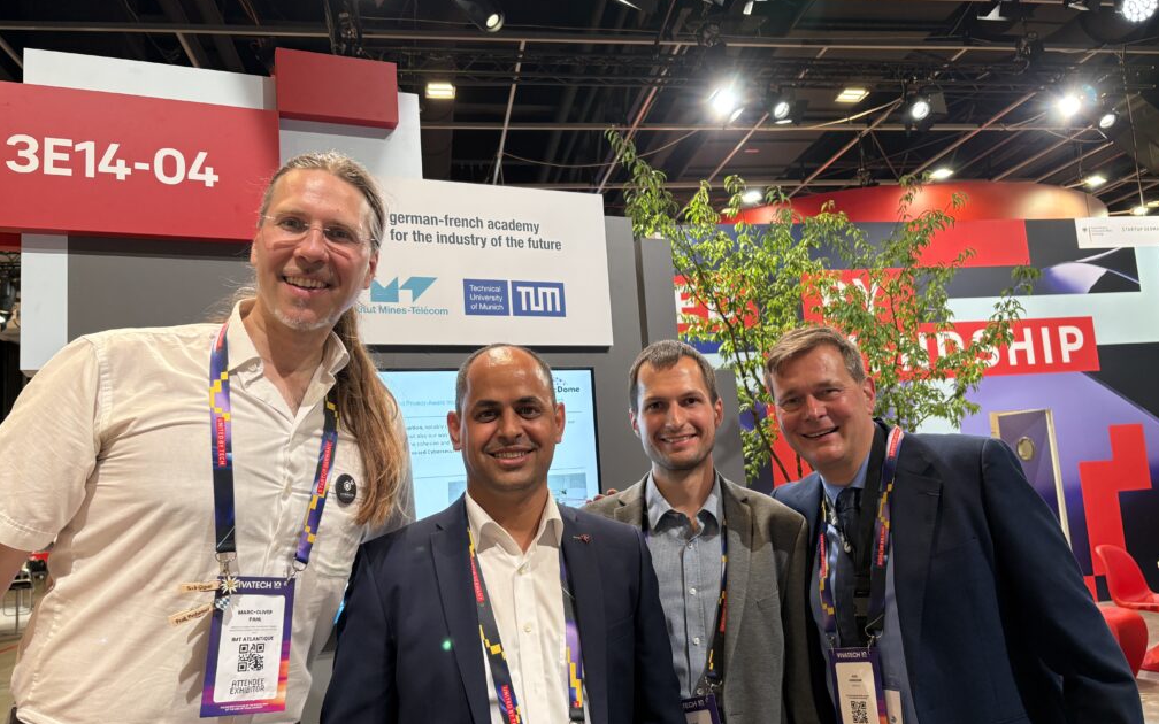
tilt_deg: +8.0
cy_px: 378
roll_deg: +3.7
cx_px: 586
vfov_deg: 44.5
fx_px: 884
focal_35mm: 28
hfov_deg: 66.5
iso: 125
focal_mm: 5.96
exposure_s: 1/111
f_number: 1.6
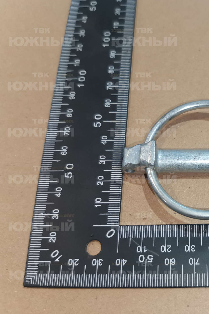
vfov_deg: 51.9
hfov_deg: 33.6
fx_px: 322
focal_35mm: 37
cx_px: 197
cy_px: 160
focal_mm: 4.66
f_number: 1.4
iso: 160
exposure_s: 1/100
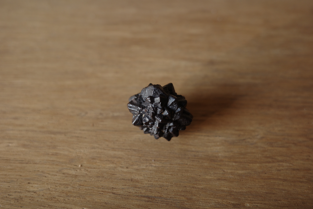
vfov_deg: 30.5
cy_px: 99
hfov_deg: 44.5
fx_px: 382
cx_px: 167
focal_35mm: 44
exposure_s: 1/80
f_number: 2.8
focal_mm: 26
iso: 200
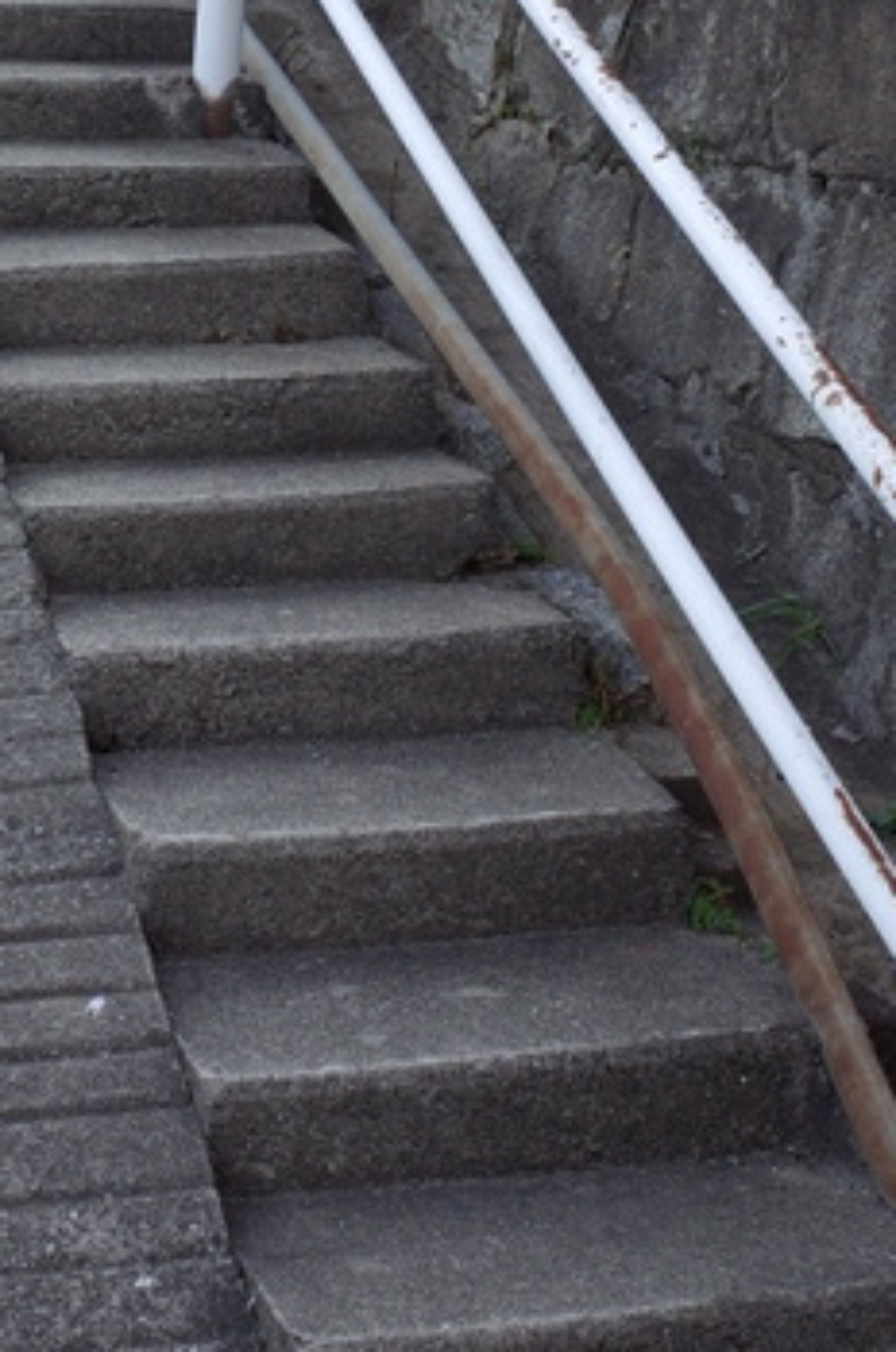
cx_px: 149
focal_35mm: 87
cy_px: 68
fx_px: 3261
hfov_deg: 15.5
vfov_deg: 22.7
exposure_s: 1/160
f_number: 5.6
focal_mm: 18.3
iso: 200
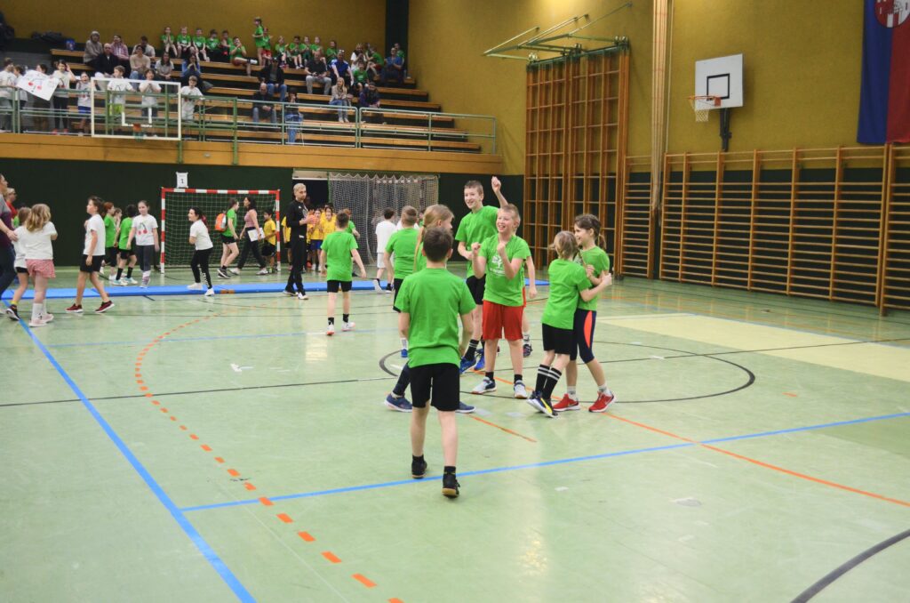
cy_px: 302
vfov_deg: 36.7
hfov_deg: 53.2
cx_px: 455
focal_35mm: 36
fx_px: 908
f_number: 4
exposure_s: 1/500
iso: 1250
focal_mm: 24
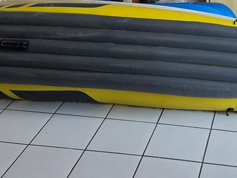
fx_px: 507
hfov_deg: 25.8
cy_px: -24
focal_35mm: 74
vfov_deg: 19.0
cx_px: 196
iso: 64
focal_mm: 5.4
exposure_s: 1/180
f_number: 1.8
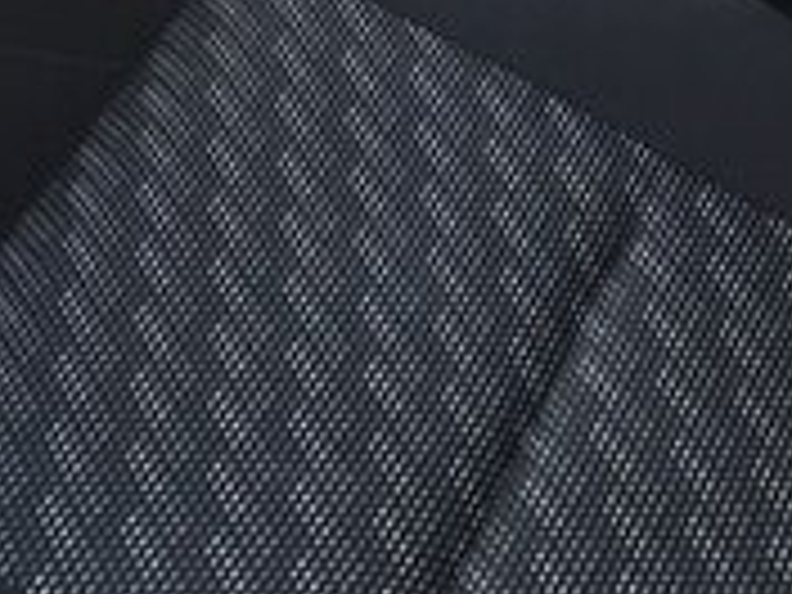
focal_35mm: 109
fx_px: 2494
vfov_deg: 12.6
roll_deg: +2.2
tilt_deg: -26.5
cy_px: -421
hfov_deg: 17.6
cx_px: 0
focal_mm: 4.15
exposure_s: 1/33
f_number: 2.2
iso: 25
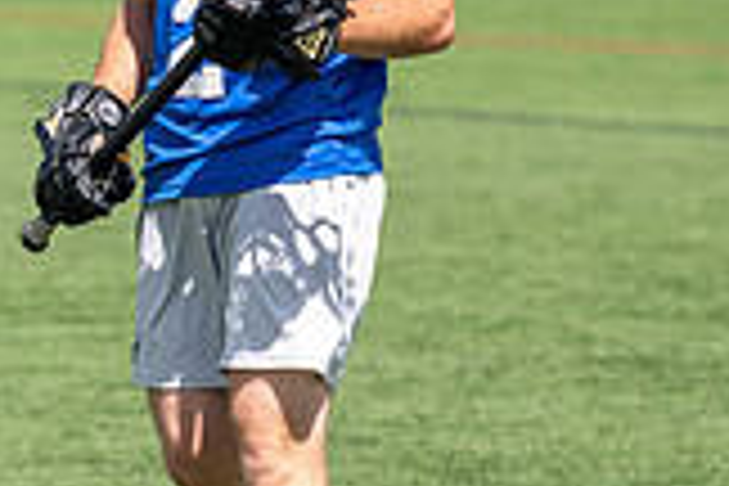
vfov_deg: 3.7
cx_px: -69
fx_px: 7593
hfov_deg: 5.5
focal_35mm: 375
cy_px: 140
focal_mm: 98
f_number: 2.8
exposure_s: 1/2000
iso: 100
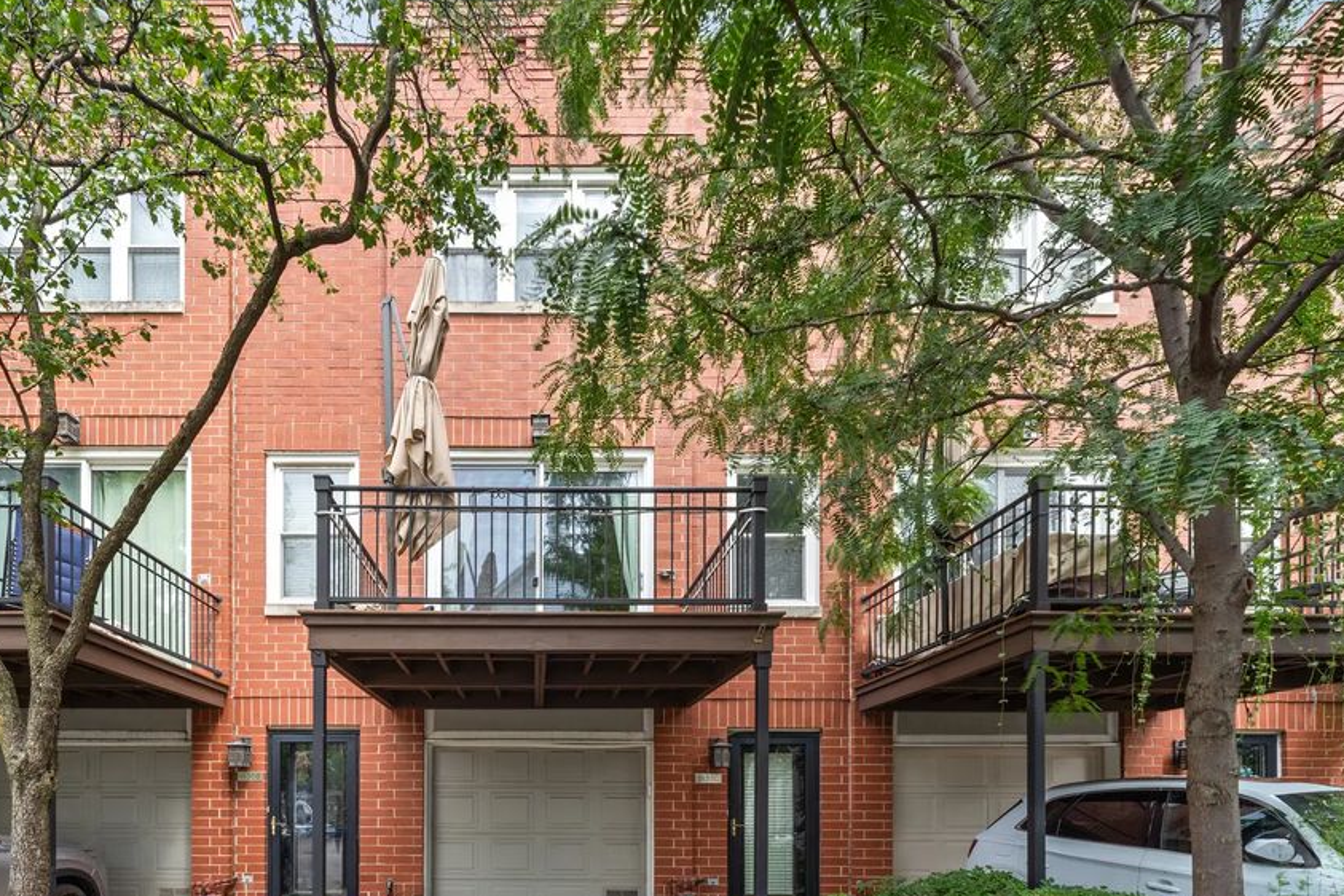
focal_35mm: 17
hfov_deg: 92.5
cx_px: 564
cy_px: 470
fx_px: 635
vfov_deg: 70.4
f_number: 11
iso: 250
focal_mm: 14
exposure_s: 1/30
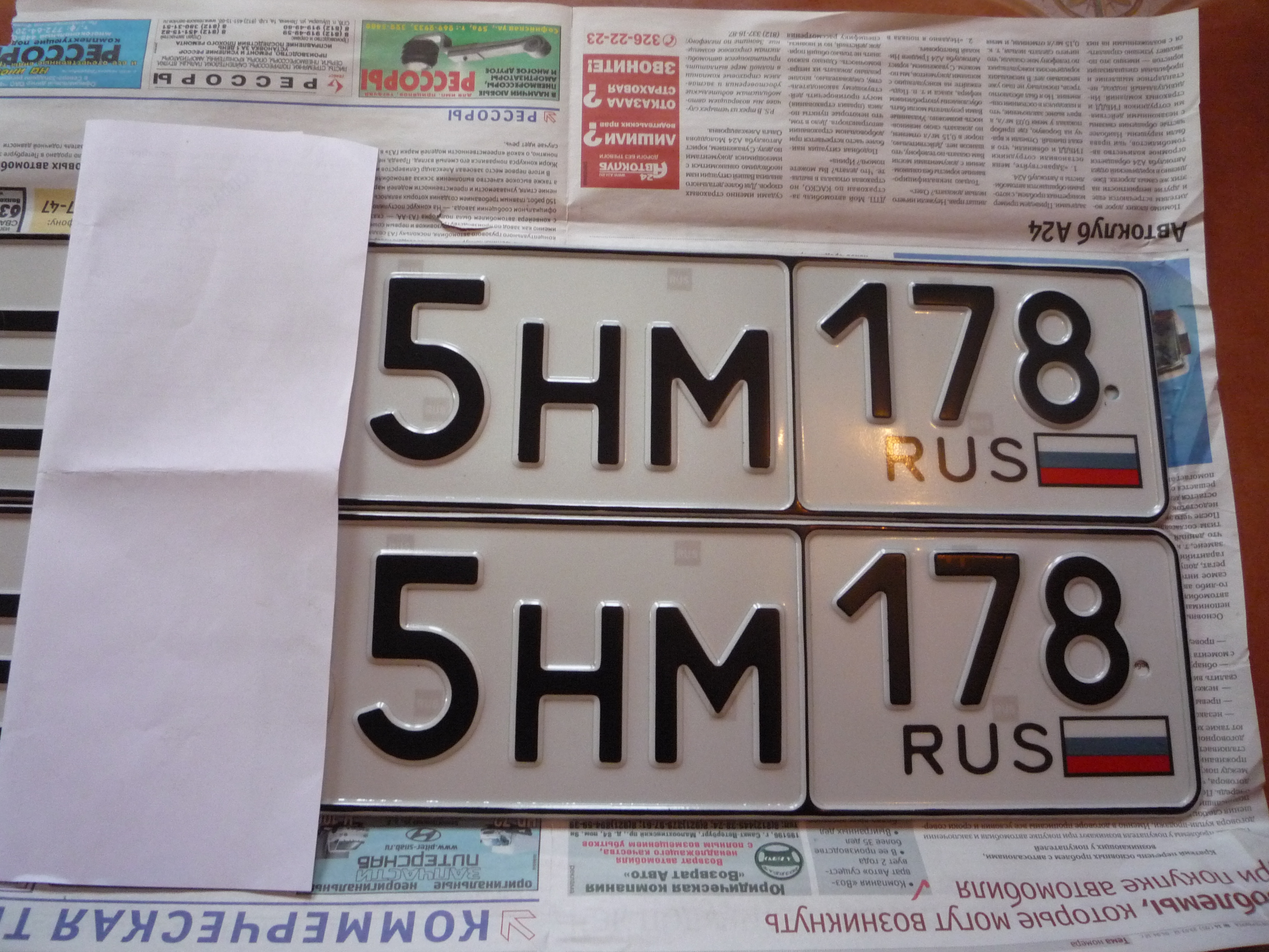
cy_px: 476
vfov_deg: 46.8
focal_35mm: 30
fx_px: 1100
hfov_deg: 60.0
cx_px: 634
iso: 400
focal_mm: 5.2
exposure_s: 1/20
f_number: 3.3
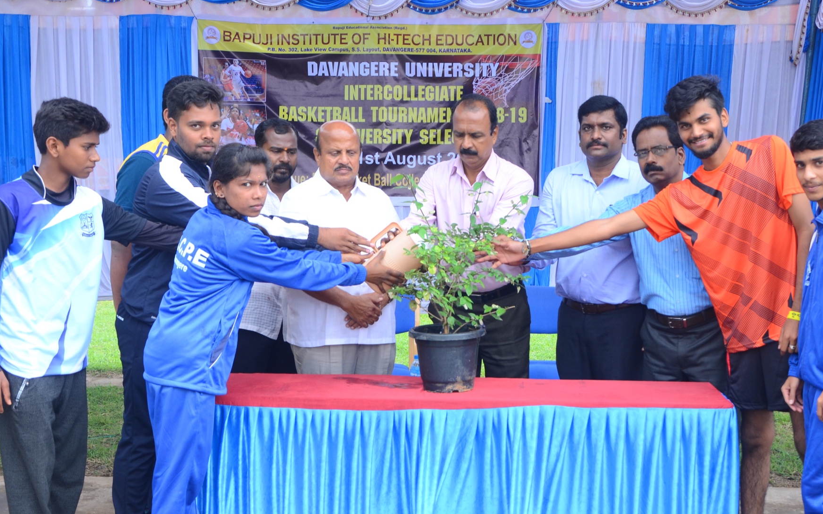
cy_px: 330
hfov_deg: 38.2
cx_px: 499
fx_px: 1182
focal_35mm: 53
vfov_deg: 24.5
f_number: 5.6
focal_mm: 25
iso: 250
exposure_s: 1/125
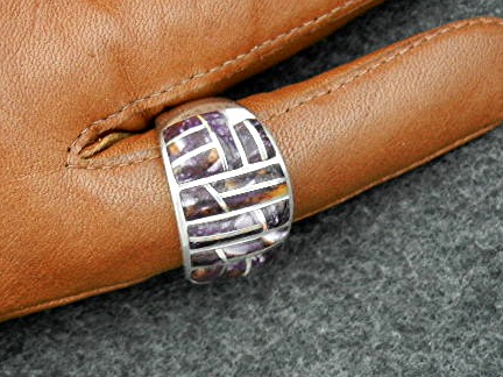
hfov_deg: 14.9
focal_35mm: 132
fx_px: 1918
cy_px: 204
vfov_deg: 11.2
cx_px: 254
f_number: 4.4
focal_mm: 16
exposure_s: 1/3.2
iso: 200
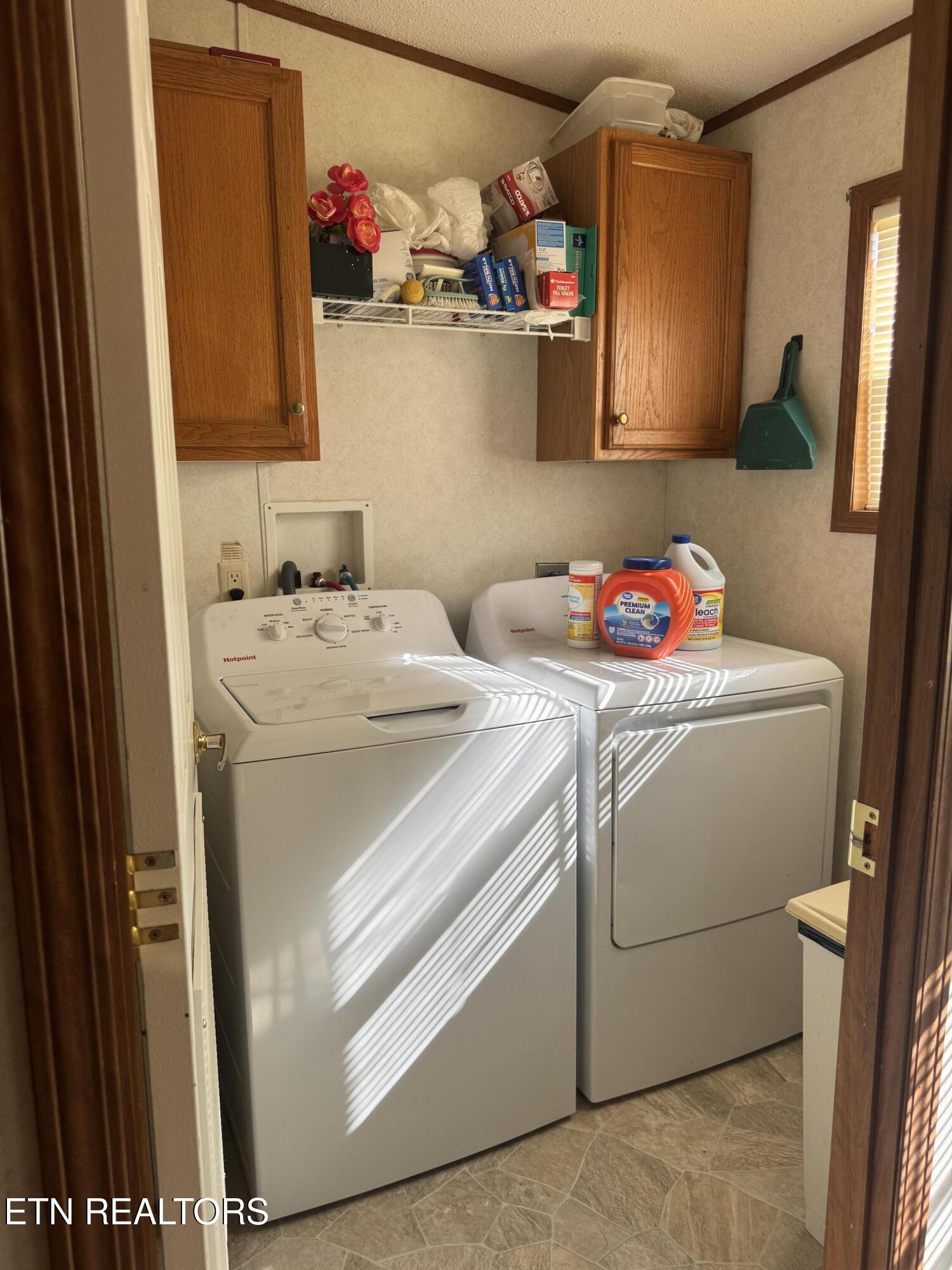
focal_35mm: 24
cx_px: 476
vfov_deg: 71.6
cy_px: 635
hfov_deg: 56.8
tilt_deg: -9.5
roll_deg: +1.6
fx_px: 880
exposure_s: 1/124
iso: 64
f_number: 1.78
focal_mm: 6.76
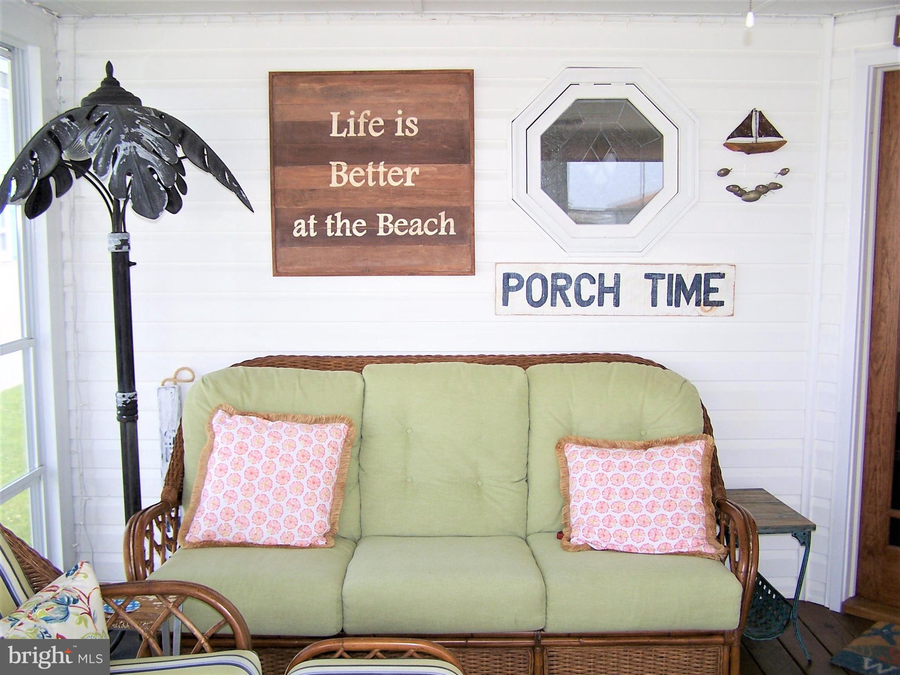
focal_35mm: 38
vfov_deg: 37.7
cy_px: 338
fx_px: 988
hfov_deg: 49.0
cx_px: 450
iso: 80
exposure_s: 1/180
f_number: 2.8
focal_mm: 6.3
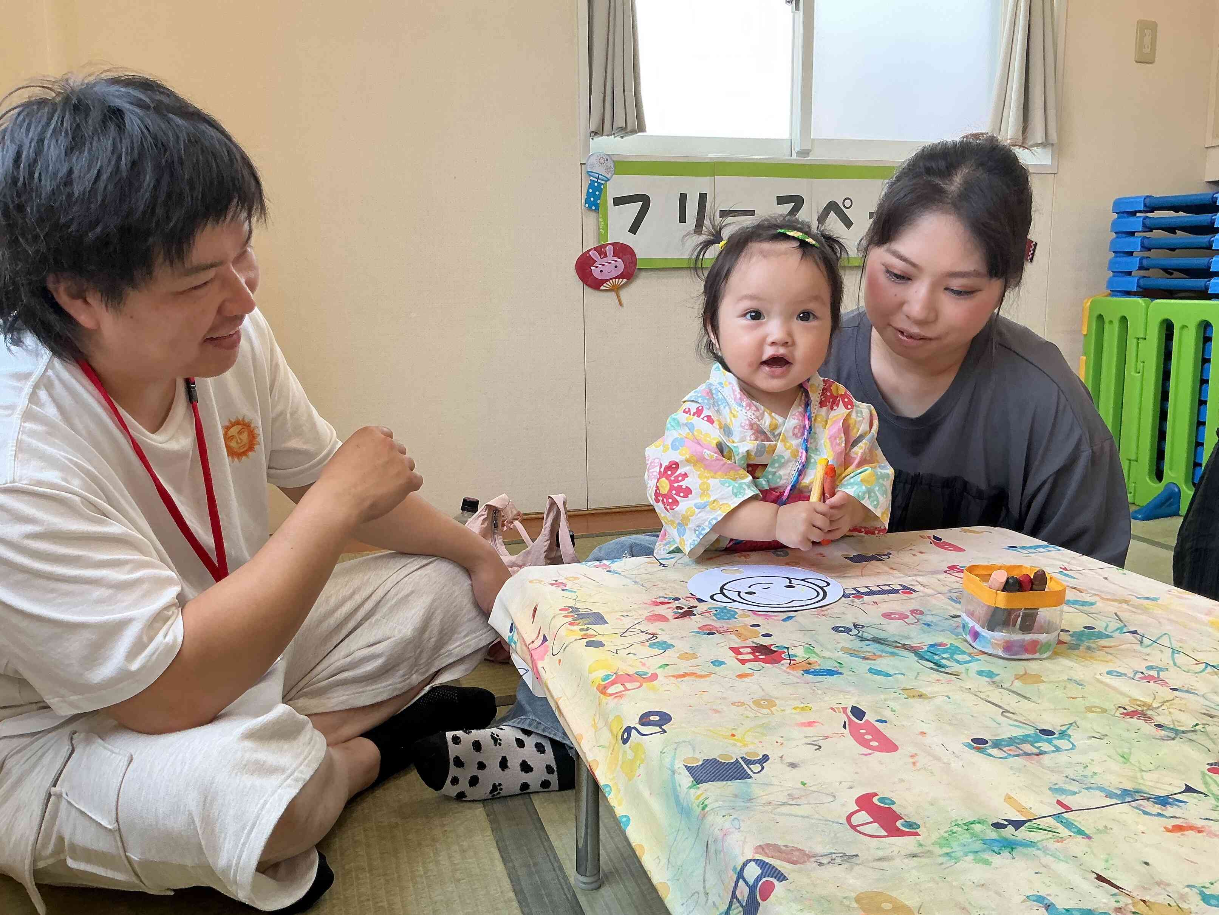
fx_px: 1021
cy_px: 458
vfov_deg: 48.2
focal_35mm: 29
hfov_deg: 61.7
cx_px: 610
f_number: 1.8
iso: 50
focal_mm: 3
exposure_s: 1/120
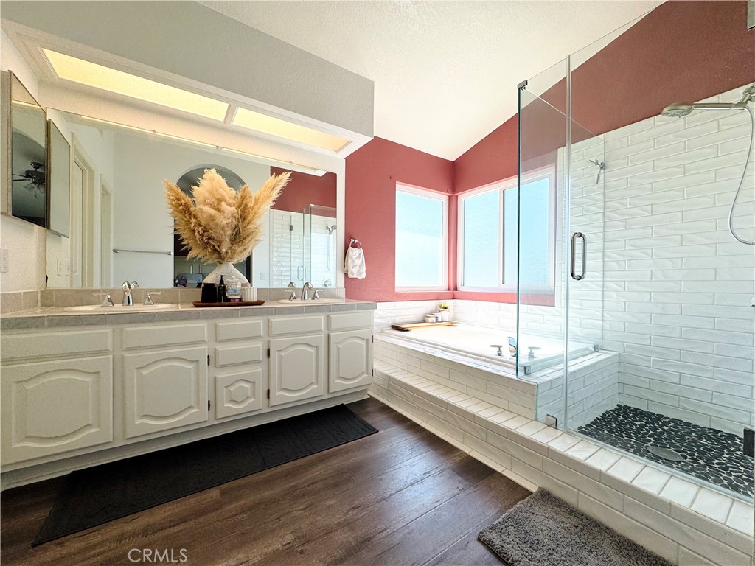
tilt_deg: -0.5
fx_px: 305
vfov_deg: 85.7
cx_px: 378
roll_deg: -0.4
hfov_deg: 102.1
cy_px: 283
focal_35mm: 14
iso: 40
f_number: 2.2
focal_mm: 2.22
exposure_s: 1/265
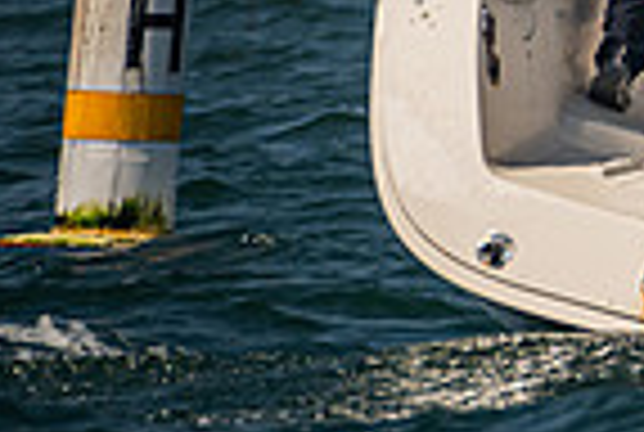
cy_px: -335
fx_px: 31173
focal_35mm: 1739
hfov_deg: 1.2
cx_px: 1502
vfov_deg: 0.8
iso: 400
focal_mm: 360
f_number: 8
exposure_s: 1/2000
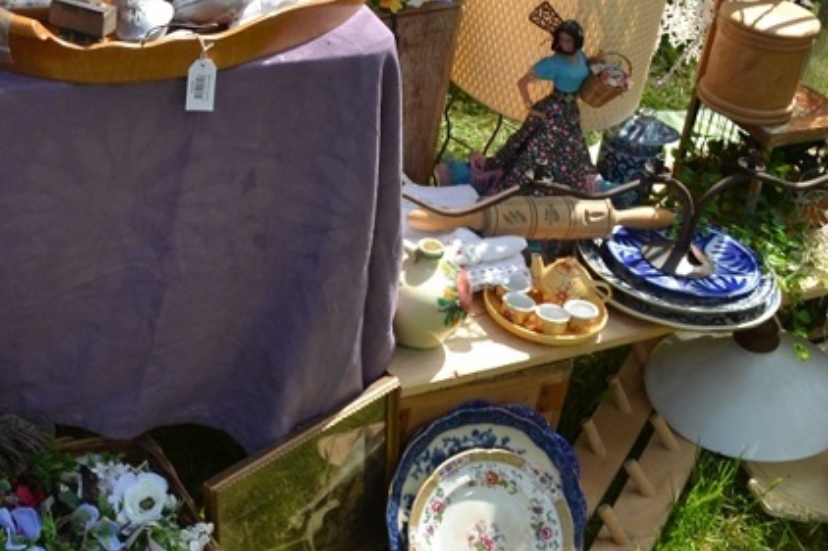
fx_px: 1655
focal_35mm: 72
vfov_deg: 18.6
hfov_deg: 26.2
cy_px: 67
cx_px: -51
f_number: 6.3
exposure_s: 1/160
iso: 100
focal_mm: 20
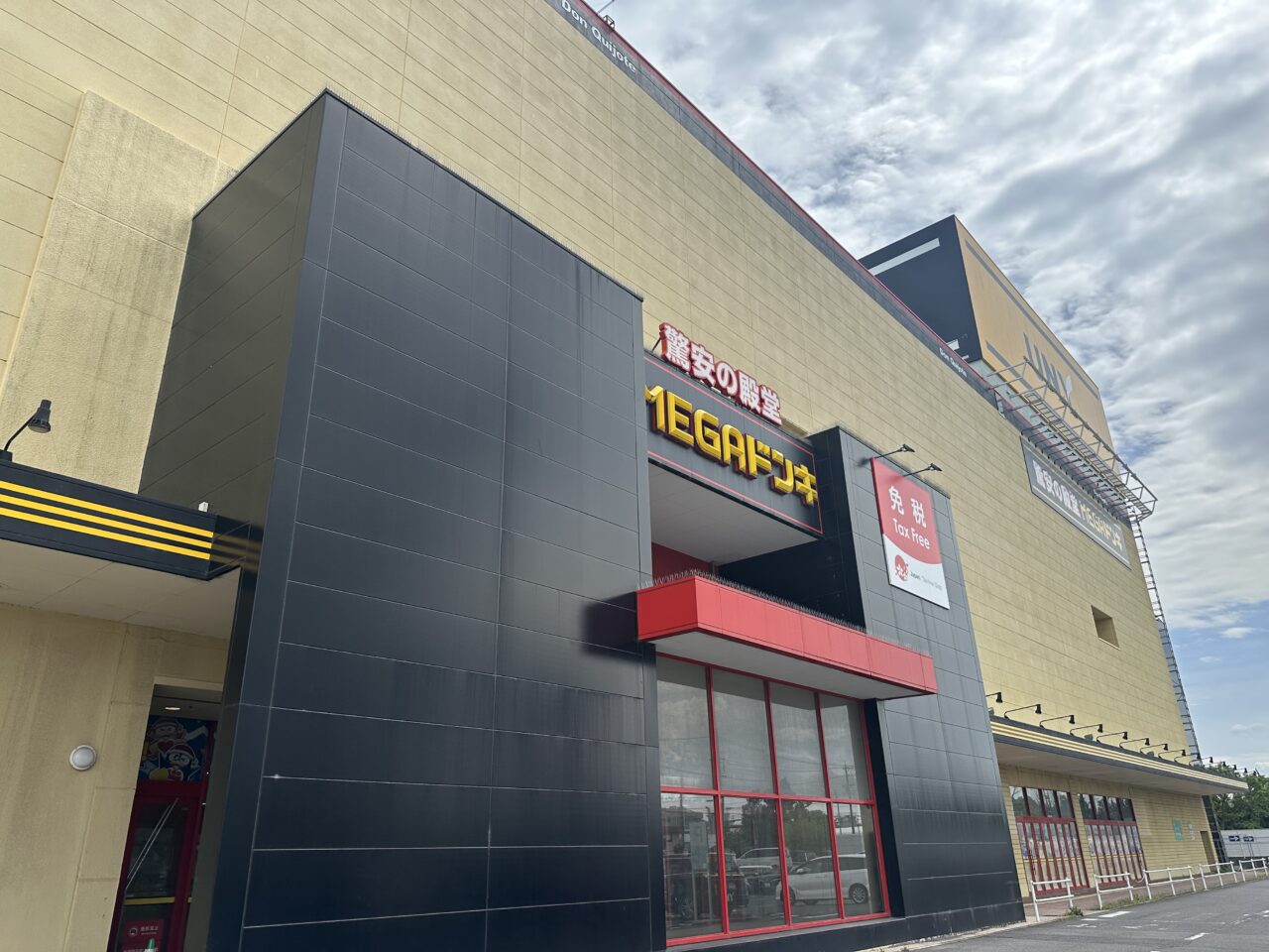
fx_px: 880
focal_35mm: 24
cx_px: 634
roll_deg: +2.1
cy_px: 476
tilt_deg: +21.9
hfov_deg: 71.6
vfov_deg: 56.8
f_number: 1.78
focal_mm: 6.86
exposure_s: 1/3861
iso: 80
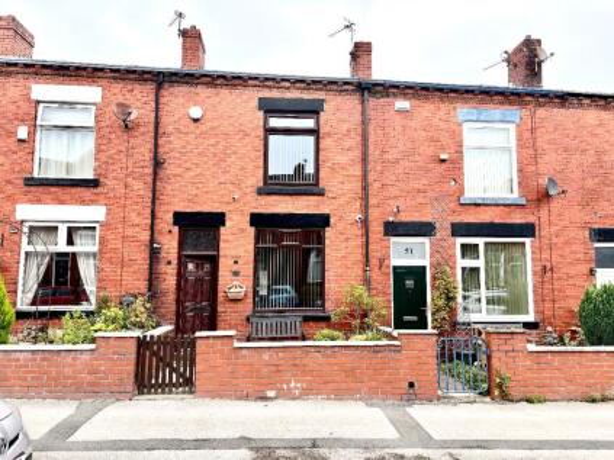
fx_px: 461
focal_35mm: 26
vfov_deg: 53.0
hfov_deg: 67.3
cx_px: 307
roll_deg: +0.0
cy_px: 230
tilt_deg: +5.7
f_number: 1.6
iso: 64
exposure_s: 1/361
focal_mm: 5.96
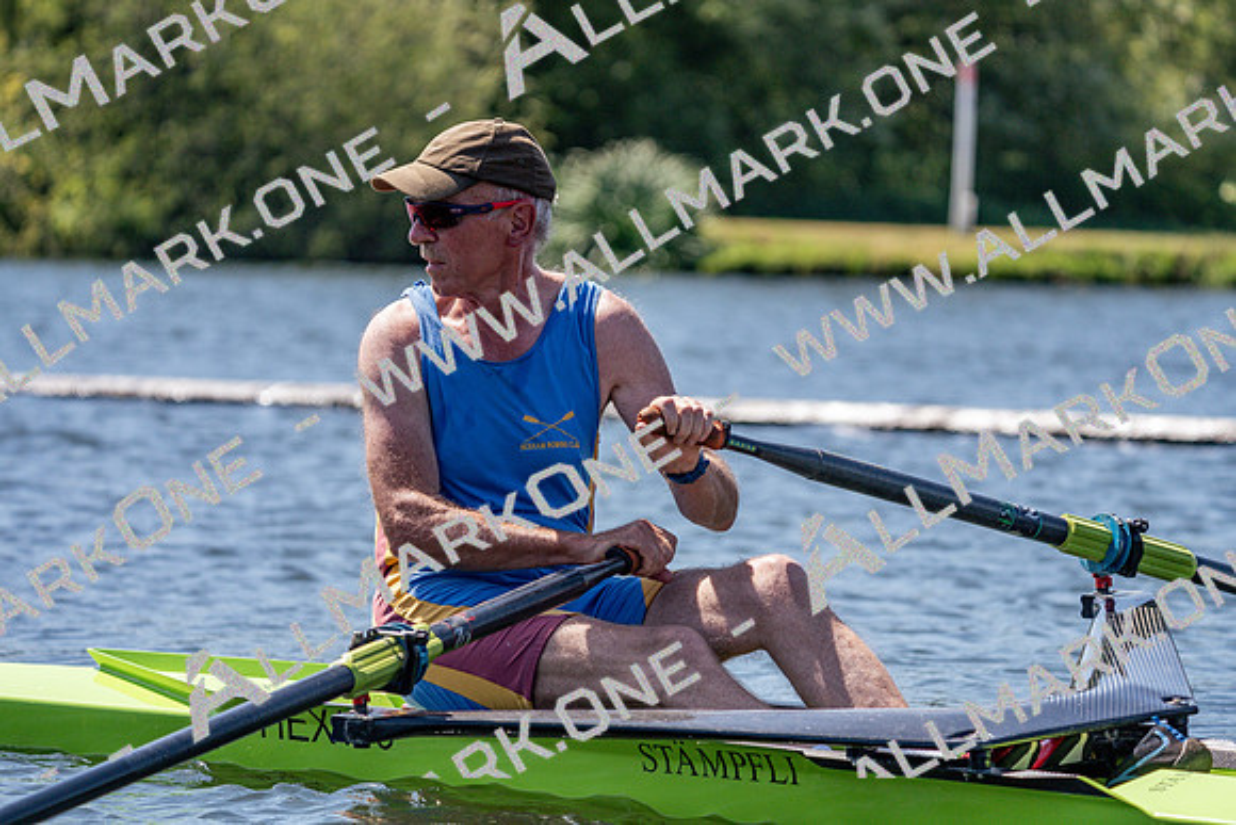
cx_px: 618
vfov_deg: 6.6
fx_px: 7177
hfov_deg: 9.8
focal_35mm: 209
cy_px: 412
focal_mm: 209
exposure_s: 1/2000
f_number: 5.6
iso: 320
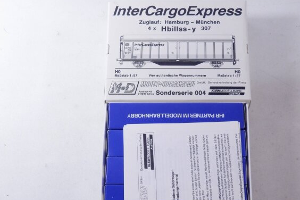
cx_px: 155
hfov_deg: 27.7
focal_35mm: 73
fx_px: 608
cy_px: 113
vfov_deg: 18.7
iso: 640
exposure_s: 1/160
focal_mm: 11.9
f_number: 4.4
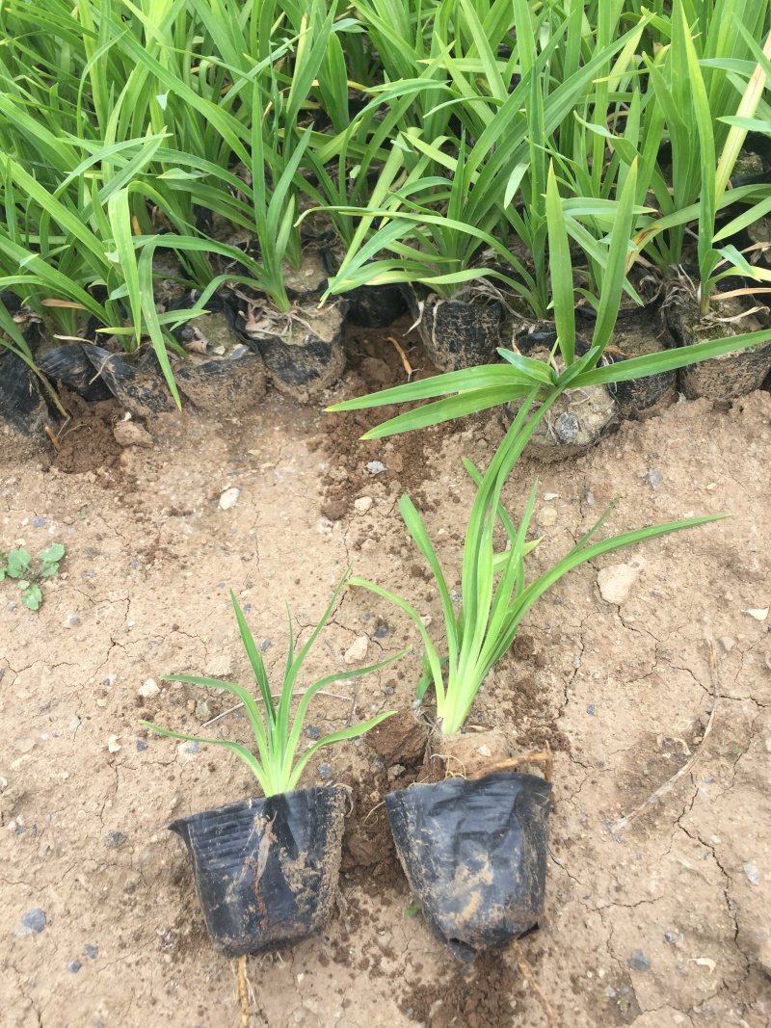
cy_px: 514
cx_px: 386
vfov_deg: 61.7
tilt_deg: -54.0
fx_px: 861
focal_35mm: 29
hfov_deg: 48.2
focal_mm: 4.15
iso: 32
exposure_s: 1/332
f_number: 2.2
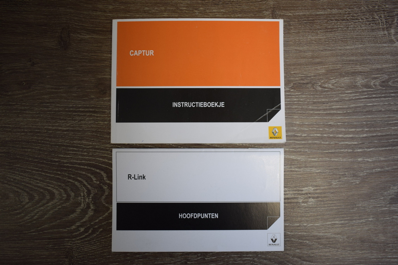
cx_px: 199
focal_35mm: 33
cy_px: 132
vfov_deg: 40.0
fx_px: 365
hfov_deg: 57.2
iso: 400
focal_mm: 22
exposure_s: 1/60
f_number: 4
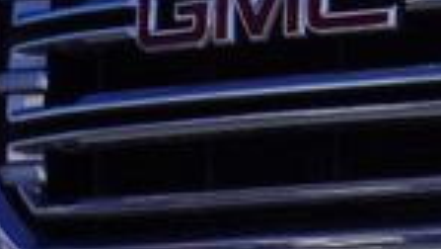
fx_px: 3669
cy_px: 151
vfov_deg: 3.9
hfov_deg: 6.5
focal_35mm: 314
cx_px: 1116
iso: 100
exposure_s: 1/200
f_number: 11
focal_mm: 29
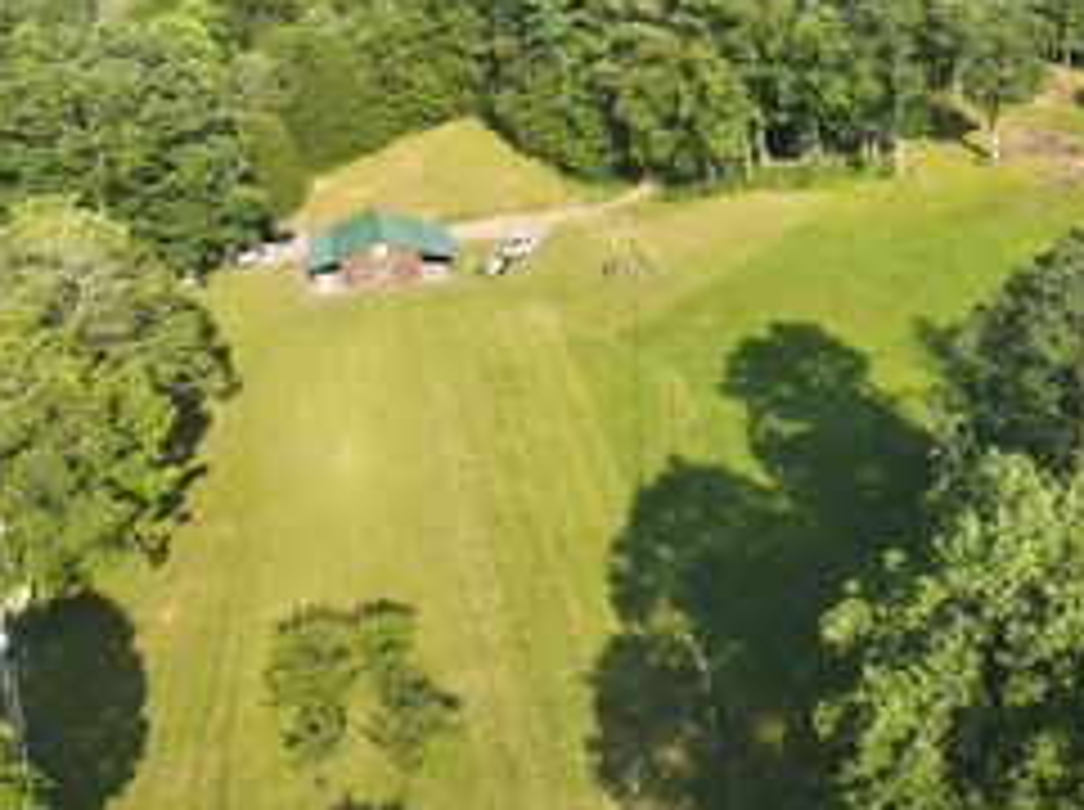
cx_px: 960
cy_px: 137
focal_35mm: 43
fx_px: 1345
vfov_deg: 32.4
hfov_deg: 40.8
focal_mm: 4.5
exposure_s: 1/500
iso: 100
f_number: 2.8
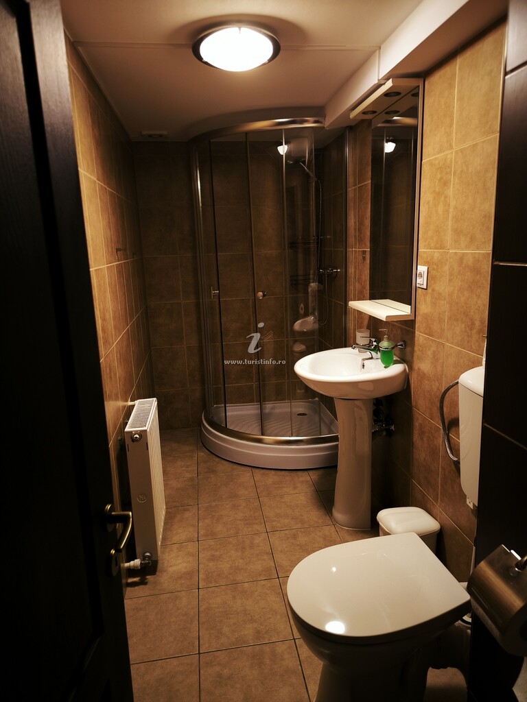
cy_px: 351
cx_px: 264
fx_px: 487
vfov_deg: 71.6
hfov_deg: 56.8
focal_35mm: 24
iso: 320
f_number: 1.9
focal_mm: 6.92
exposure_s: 1/15
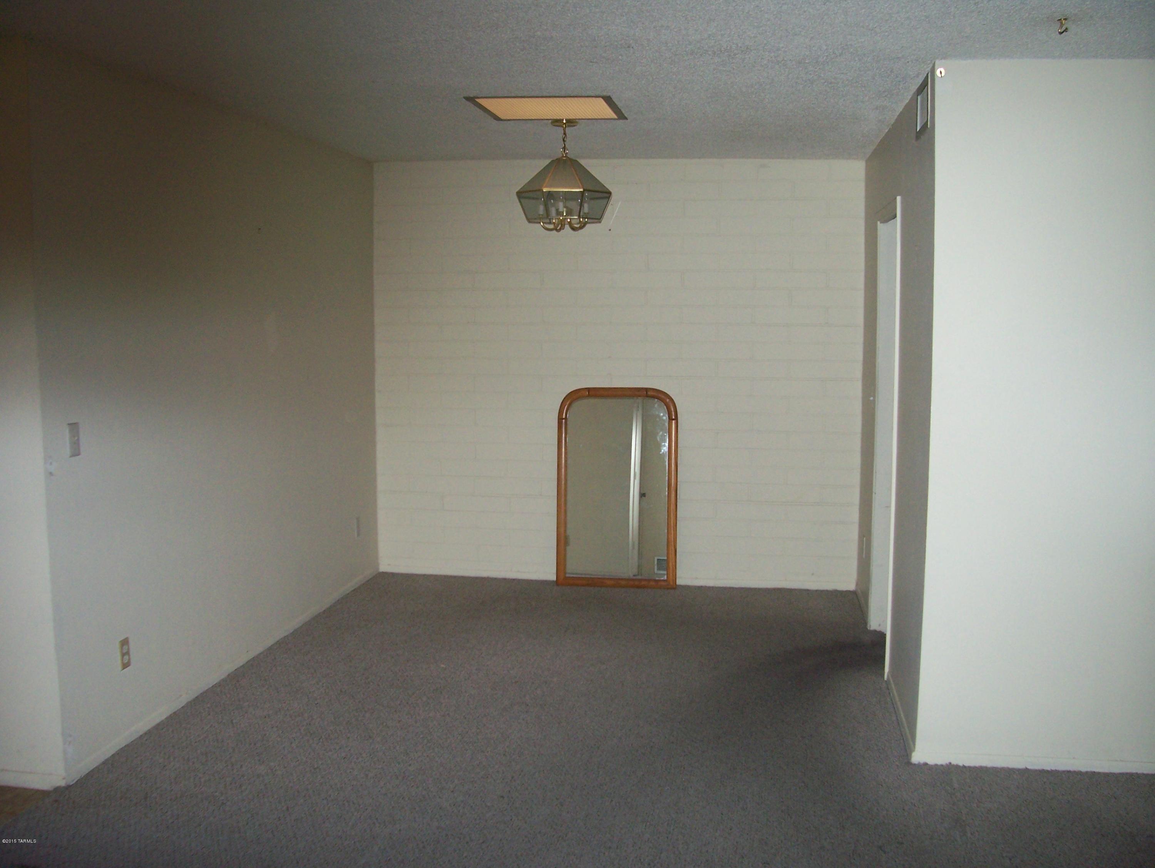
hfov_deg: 53.9
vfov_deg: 41.8
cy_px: 434
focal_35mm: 34
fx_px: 1135
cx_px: 578
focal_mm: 5.6
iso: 160
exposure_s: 1/60
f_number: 2.7
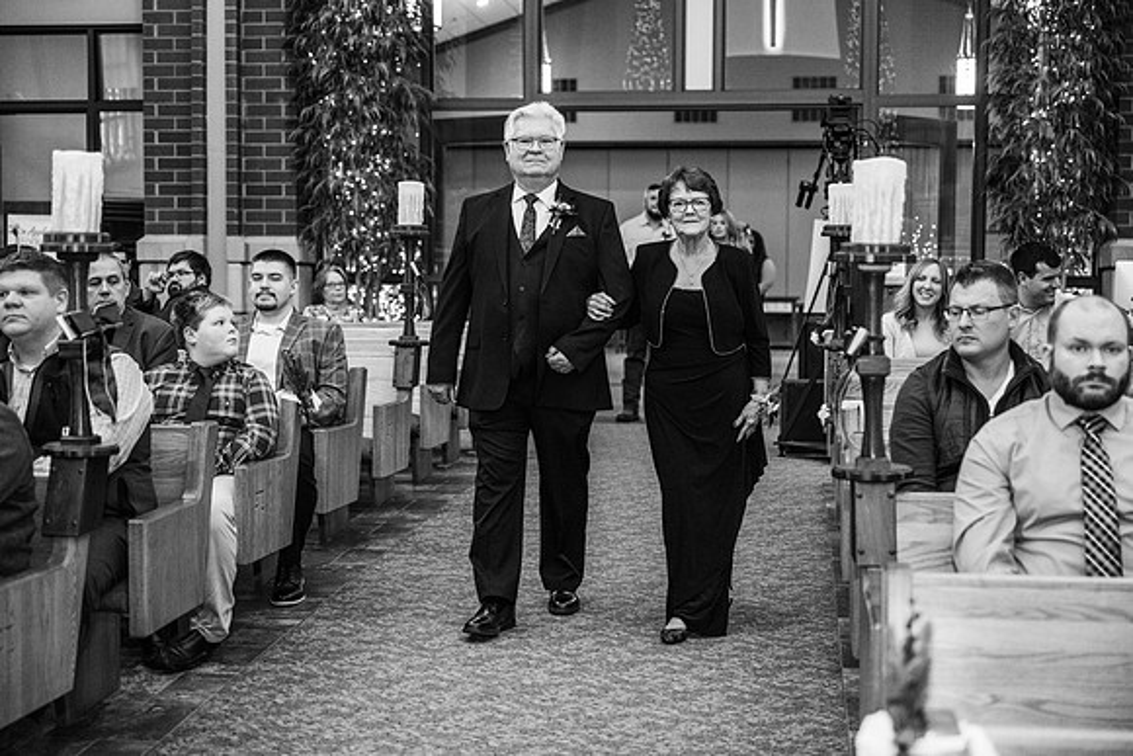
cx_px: 566
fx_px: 1700
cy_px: 378
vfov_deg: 25.1
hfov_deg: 36.9
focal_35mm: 54
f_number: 2.8
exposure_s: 1/200
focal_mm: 54
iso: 2000
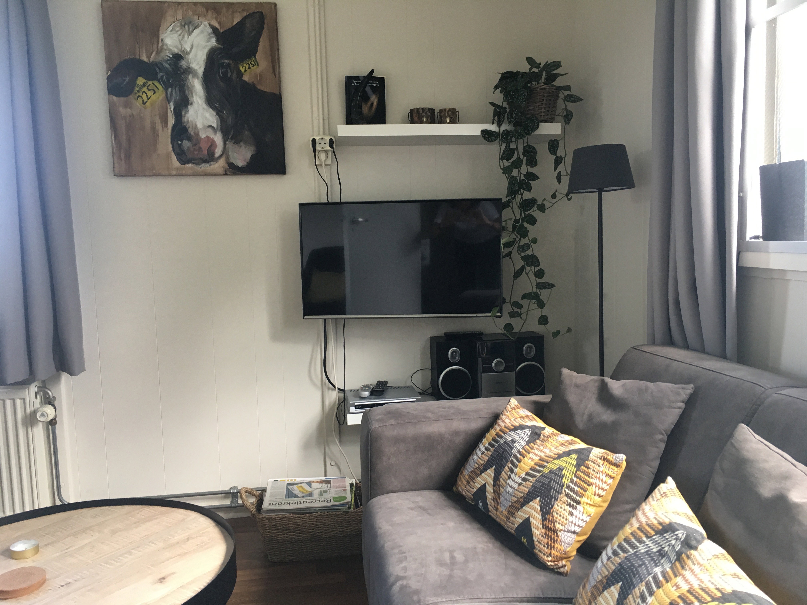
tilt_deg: -4.9
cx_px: 404
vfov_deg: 48.2
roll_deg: +1.9
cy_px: 302
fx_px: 676
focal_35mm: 29
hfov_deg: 61.7
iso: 50
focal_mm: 4.15
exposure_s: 1/33
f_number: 2.2
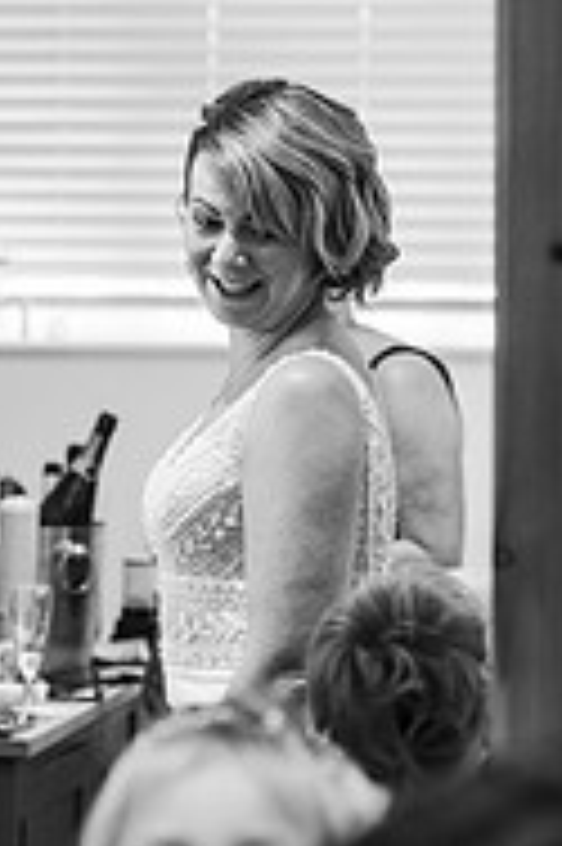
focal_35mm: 203
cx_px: 88
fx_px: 4762
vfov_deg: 10.1
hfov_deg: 6.7
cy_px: 338
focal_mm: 85
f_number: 3.2
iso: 720
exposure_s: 1/200
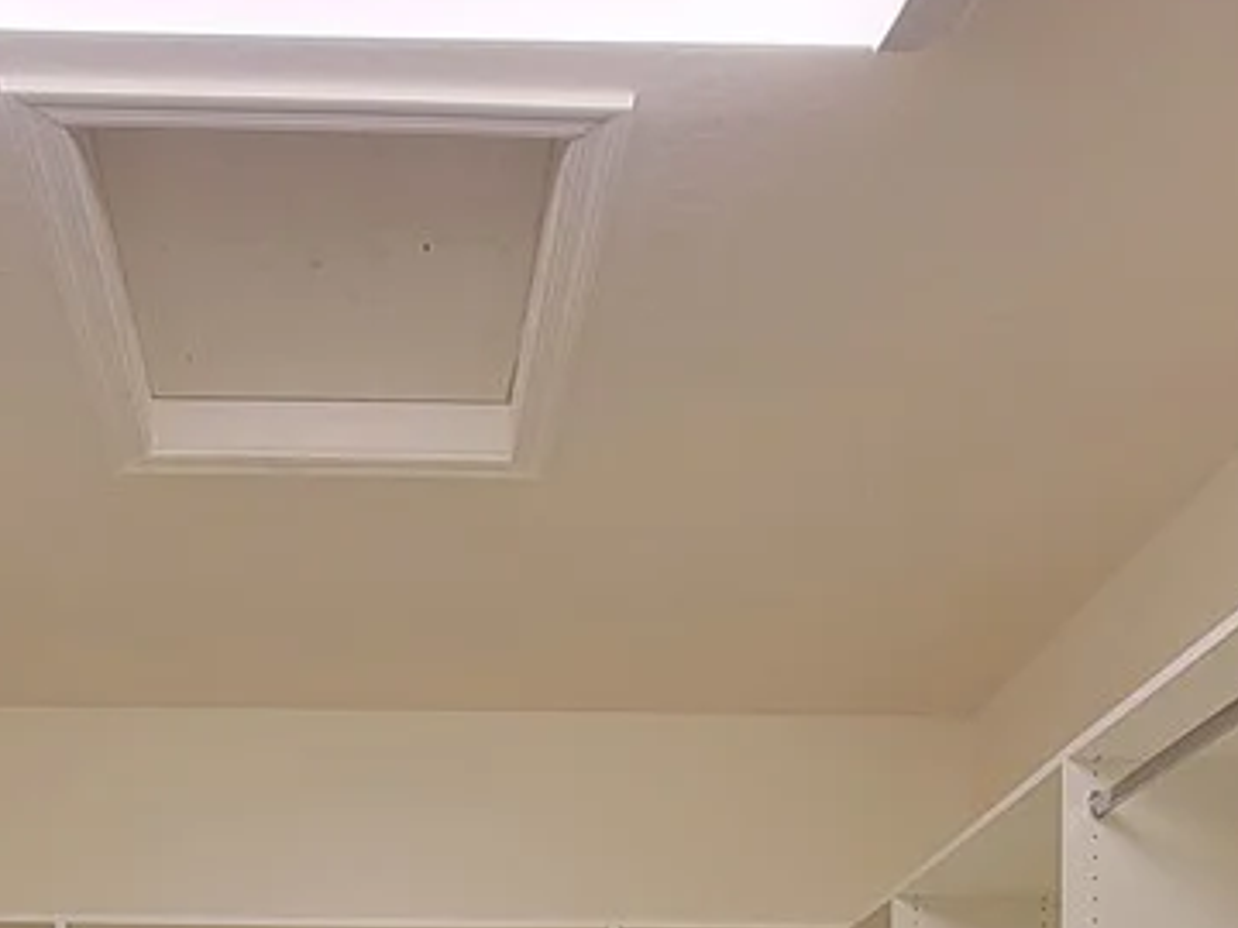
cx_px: 299
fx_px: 1323
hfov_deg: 48.1
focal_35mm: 37
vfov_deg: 28.9
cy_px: 1296
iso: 100
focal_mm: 2.2
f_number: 2.2
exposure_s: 1/60
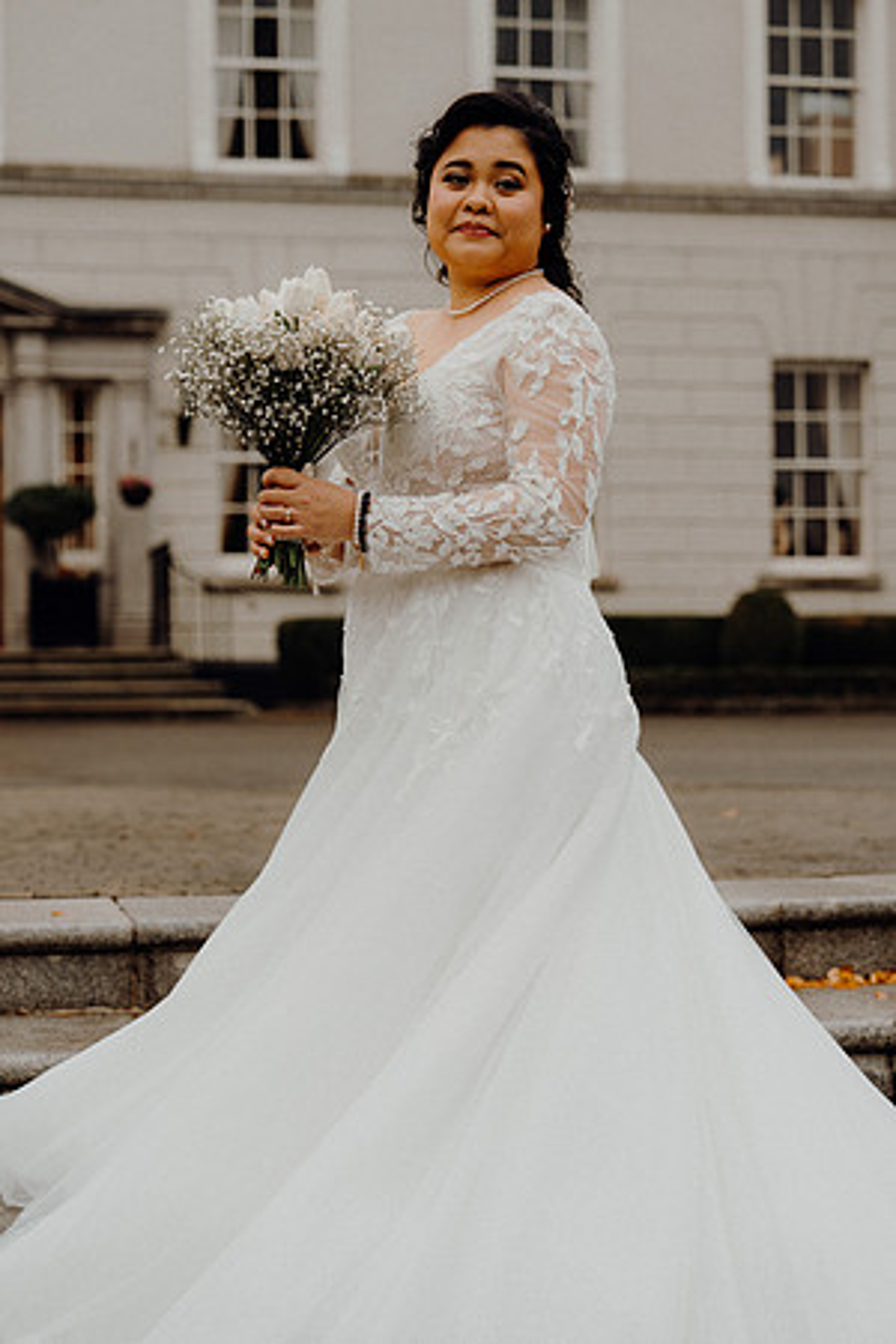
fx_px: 2613
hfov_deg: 19.5
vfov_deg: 28.8
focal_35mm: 70
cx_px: 448
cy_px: 672
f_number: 3.5
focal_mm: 70
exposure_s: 1/160
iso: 250
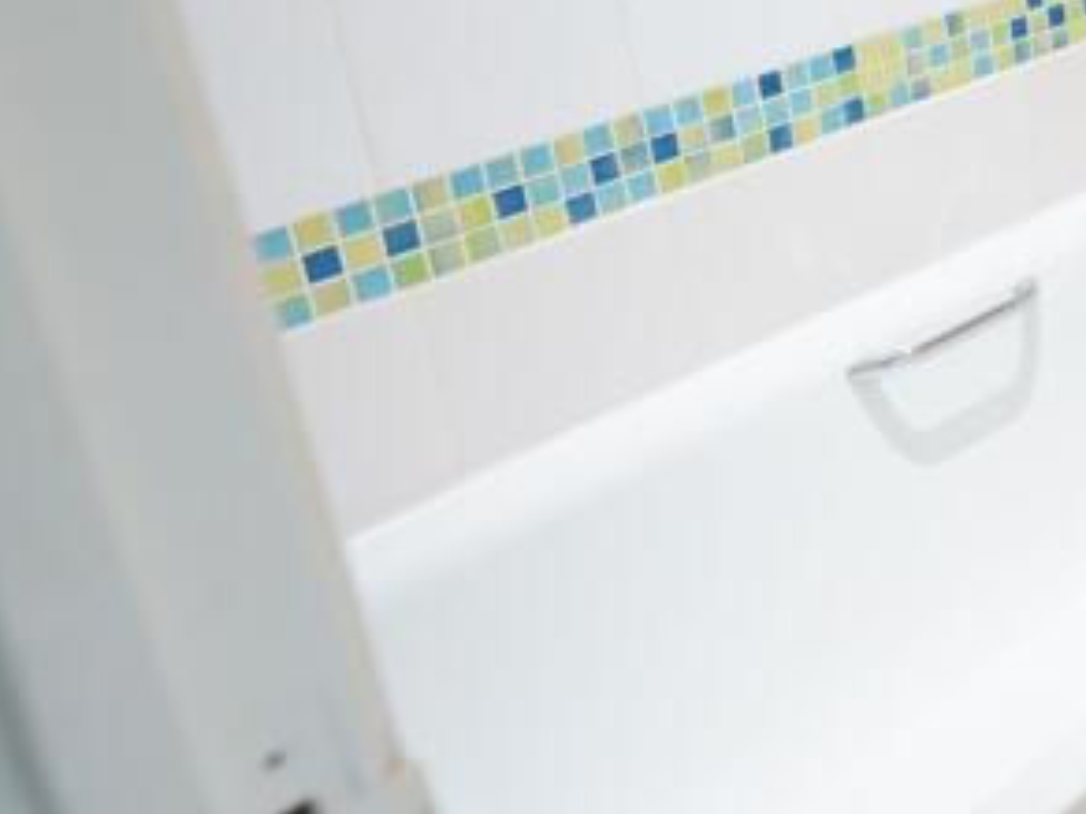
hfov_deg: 25.0
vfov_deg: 26.1
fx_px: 1694
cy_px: 65
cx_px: 1715
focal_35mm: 54
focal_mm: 16
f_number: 4.5
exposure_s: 1/15
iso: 400
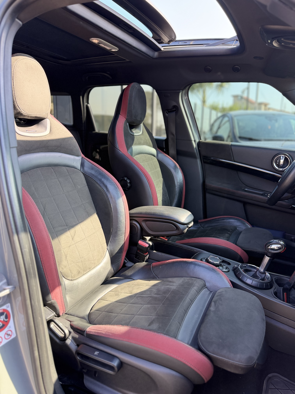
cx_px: 148
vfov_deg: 71.6
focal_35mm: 24
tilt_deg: -14.2
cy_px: 197
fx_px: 273
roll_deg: -1.0
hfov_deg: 56.8
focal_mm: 6.76
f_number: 1.78
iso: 80
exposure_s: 1/173
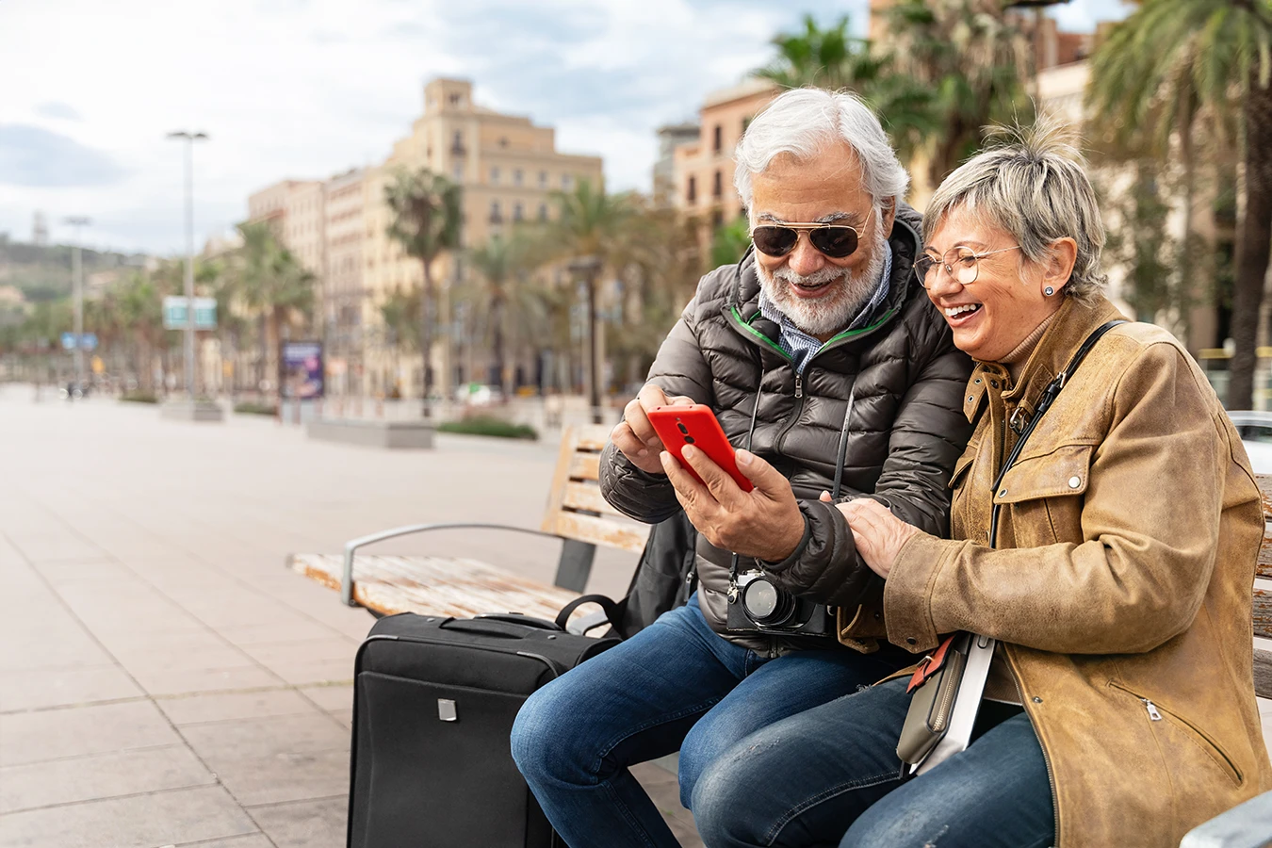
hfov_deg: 47.4
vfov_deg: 32.6
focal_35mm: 41
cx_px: 636
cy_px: 424
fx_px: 1449
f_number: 2.8
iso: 800
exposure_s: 1/320
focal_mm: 41
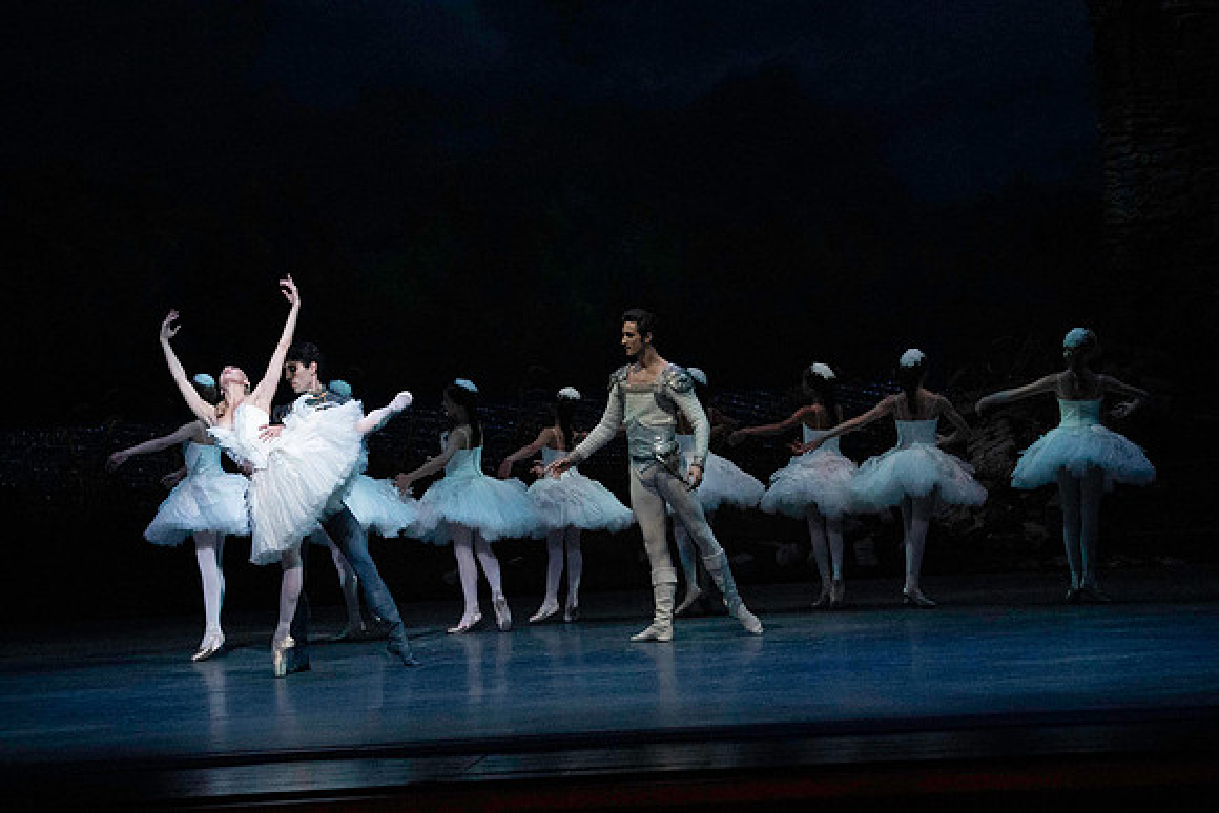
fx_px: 4741
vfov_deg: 9.8
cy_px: 406
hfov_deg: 14.7
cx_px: 610
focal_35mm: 140
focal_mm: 140
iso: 25600
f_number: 5
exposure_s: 1/400
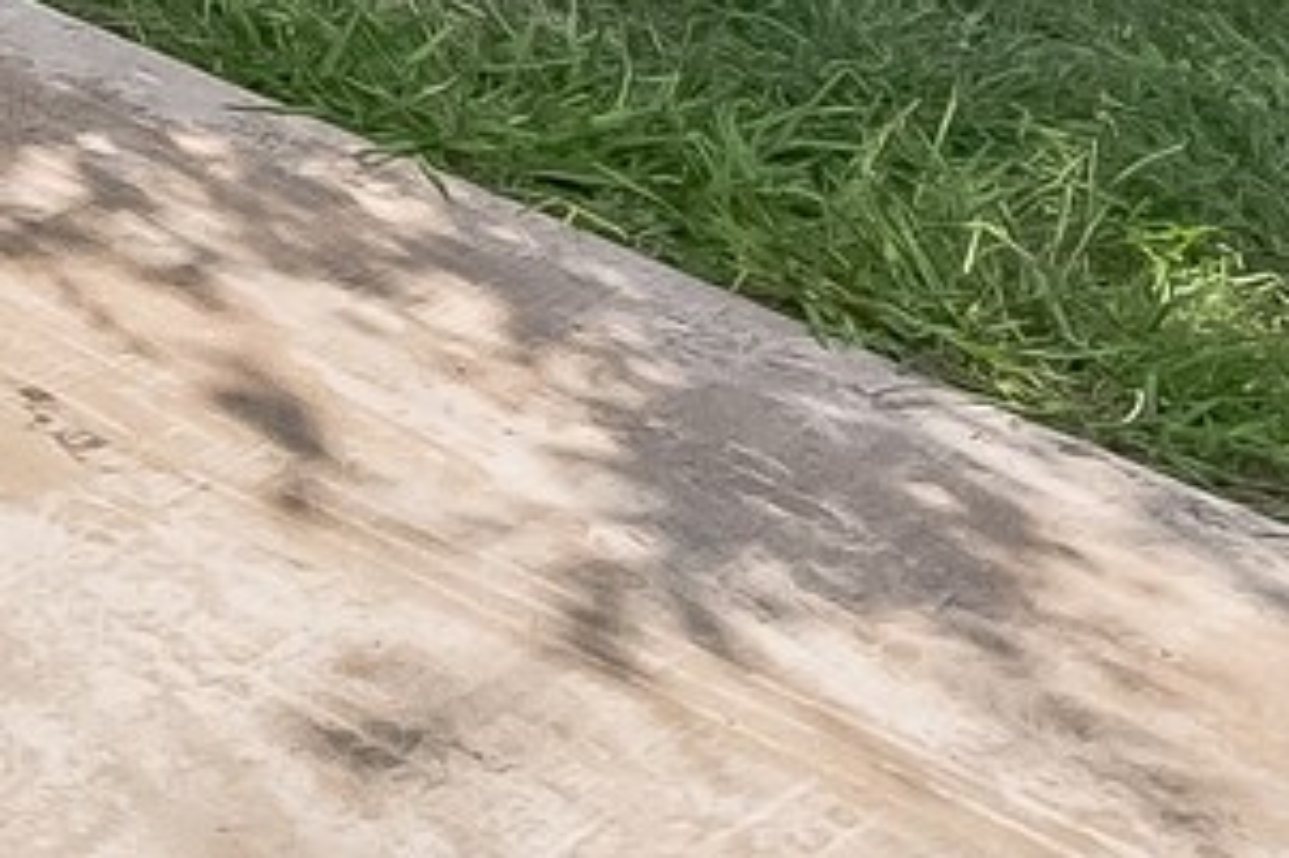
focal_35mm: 95
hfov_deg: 13.4
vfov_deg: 11.9
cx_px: -2049
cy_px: -1138
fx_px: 3400
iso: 400
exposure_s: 1/320
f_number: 11
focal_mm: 14
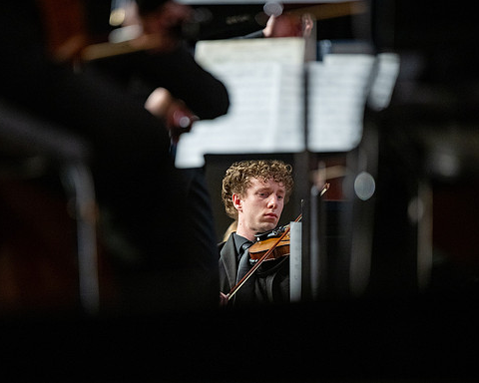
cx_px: 213
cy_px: 192
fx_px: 3218
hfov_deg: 8.5
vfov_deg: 6.8
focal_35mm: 227
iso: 2500
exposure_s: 1/400
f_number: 2.8
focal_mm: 200
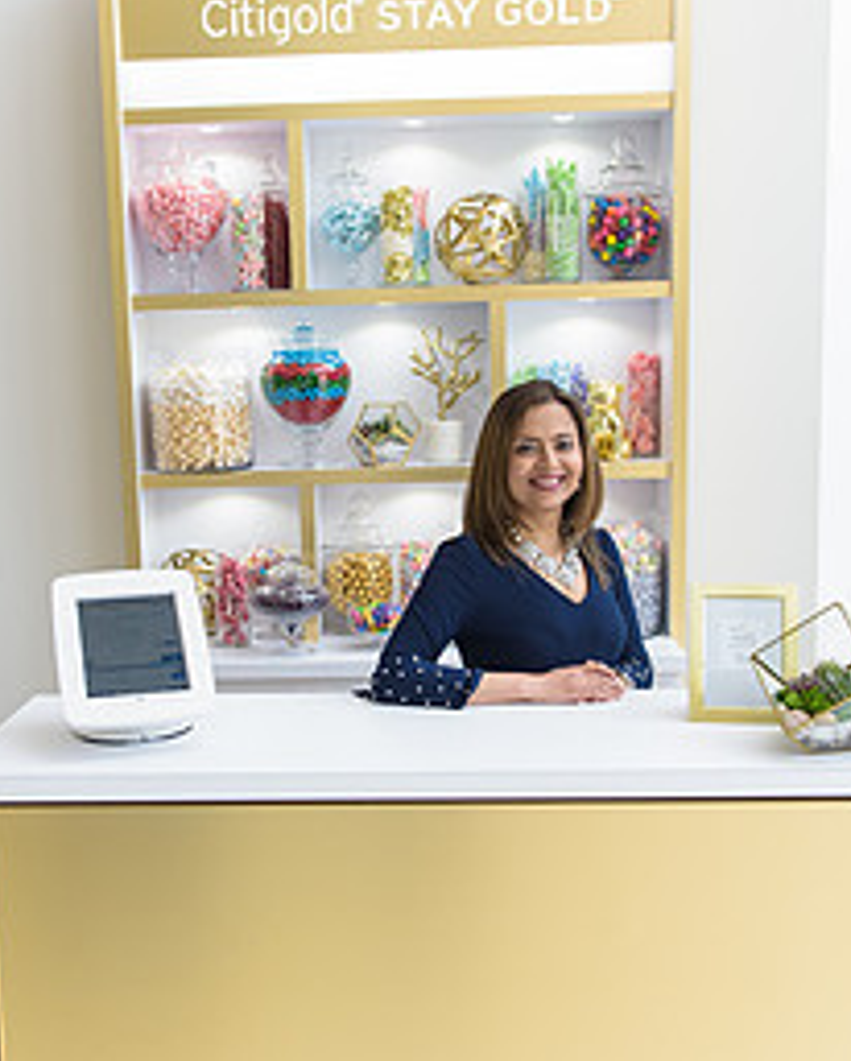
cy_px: 553
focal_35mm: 46
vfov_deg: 40.3
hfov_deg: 32.7
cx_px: 372
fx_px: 1446
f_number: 3.2
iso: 640
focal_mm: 28
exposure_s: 1/250
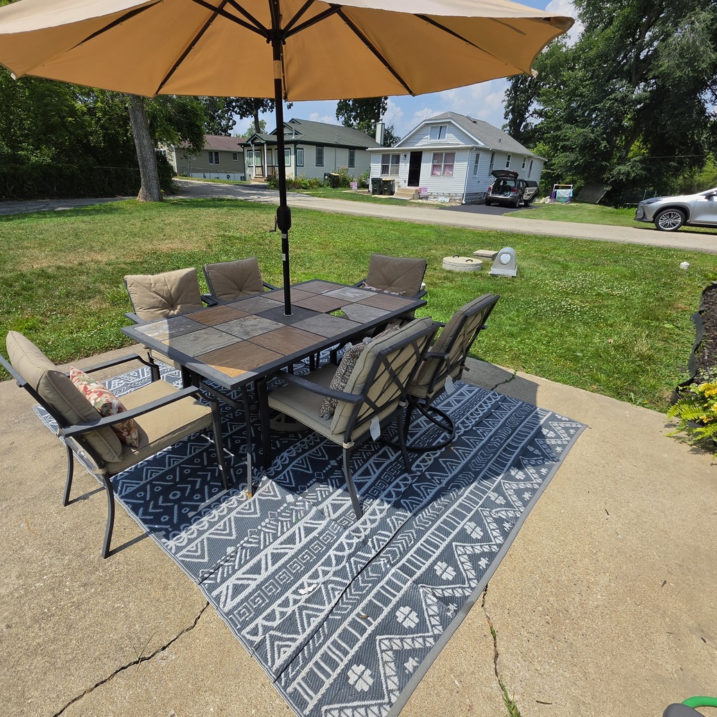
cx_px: 316
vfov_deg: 87.4
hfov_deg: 87.1
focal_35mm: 16
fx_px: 375
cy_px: 345
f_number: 1.9
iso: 32
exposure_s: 1/1946
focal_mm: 2.2
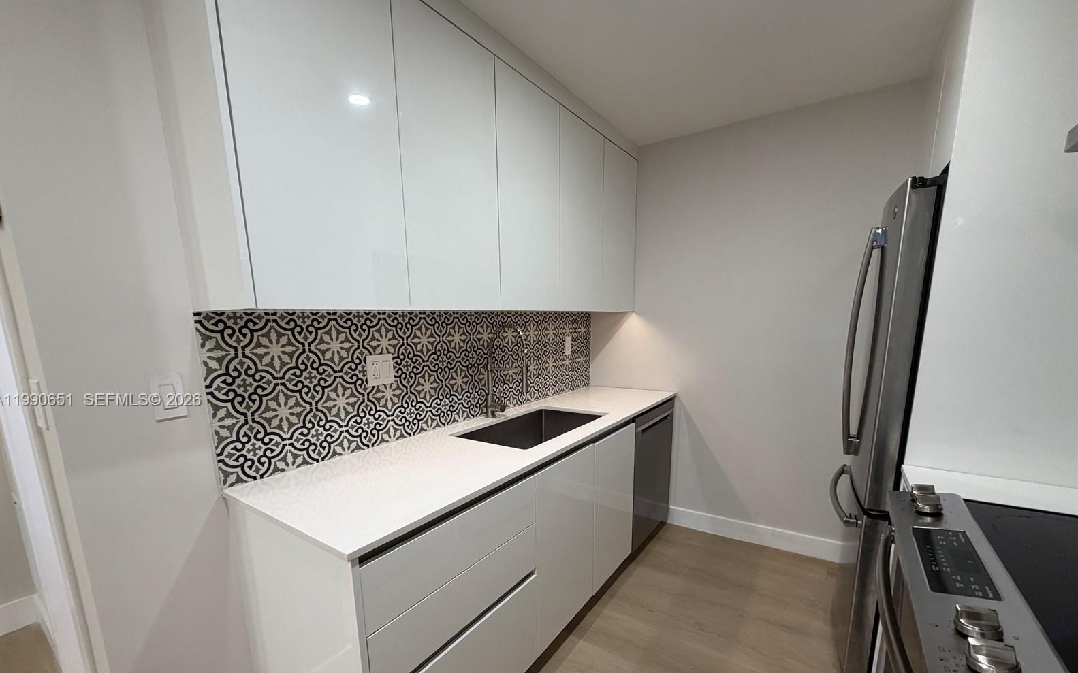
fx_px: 441
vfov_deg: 74.0
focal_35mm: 15
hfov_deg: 101.5
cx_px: 534
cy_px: 401
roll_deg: +1.4
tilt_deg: -10.7
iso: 200
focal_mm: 2.22
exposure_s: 1/60
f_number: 2.2
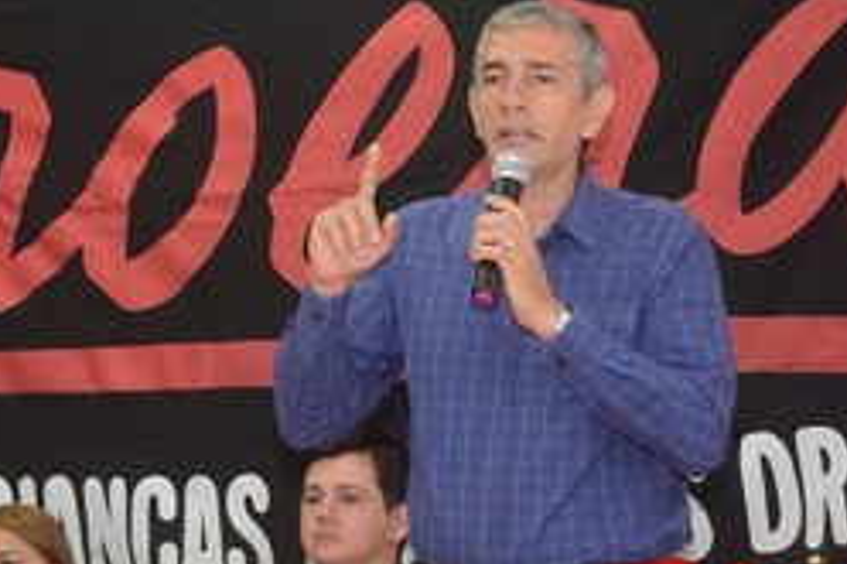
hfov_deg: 13.0
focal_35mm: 158
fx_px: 3715
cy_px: 263
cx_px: 304
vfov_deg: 8.7
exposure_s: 1/80
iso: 1600
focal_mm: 58
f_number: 5
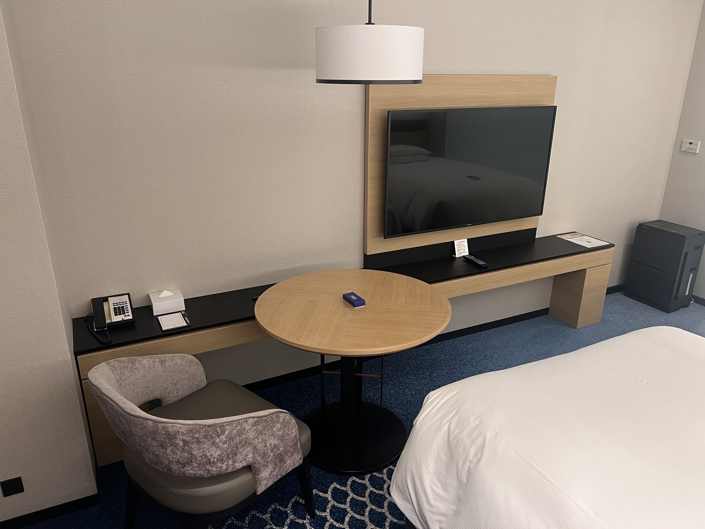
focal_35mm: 26
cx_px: 352
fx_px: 530
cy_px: 264
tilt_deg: -20.5
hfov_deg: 67.3
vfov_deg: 53.1
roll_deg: -0.6
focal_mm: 5.7
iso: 200
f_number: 1.5
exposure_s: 1/50
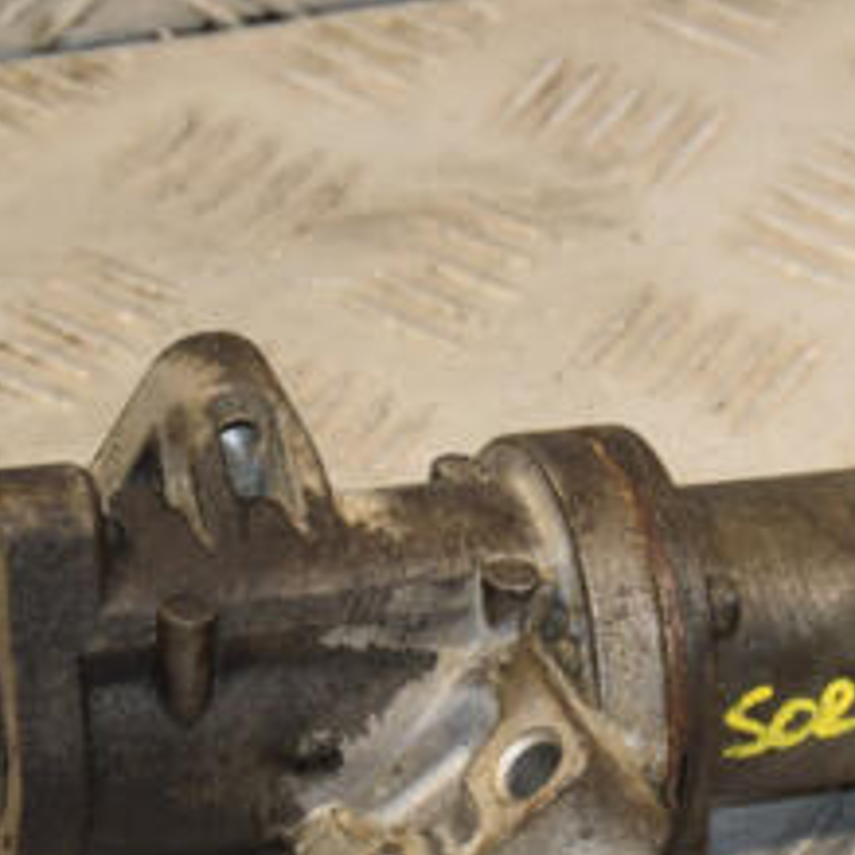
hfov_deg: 7.6
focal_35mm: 231
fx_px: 6455
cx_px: 609
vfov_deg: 7.6
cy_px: 683
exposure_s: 1/200
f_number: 6.3
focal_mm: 66
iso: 800
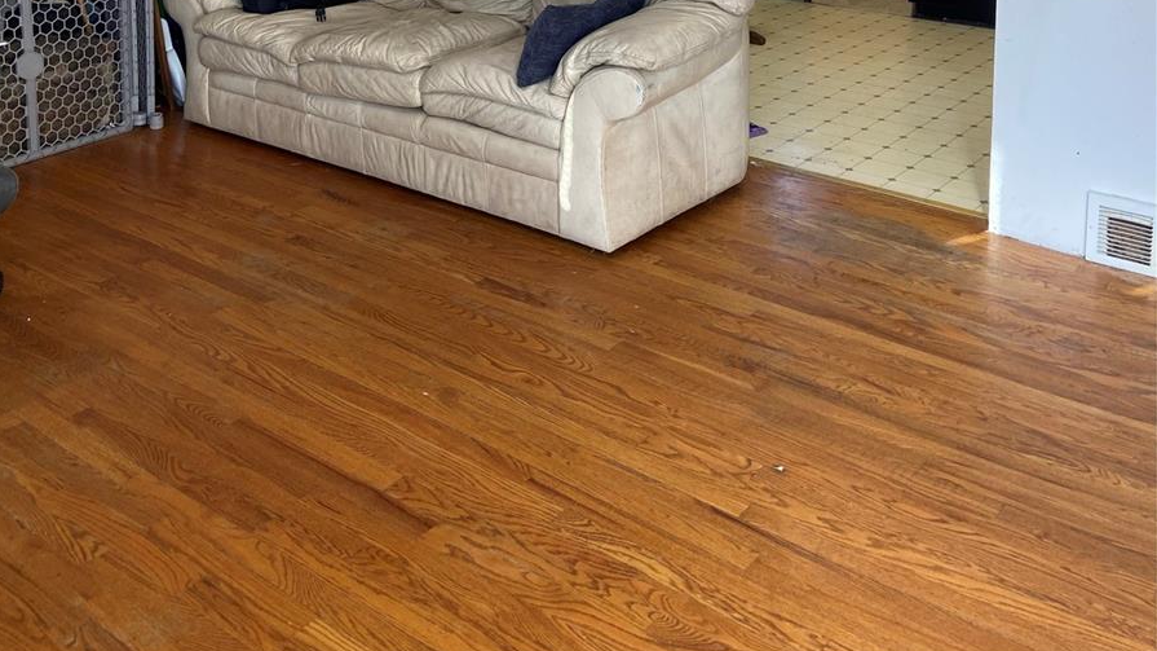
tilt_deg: -7.2
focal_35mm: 38
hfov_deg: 52.8
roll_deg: -0.8
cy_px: -70
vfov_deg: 28.3
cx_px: 577
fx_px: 1166
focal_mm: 4.25
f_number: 1.8
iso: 64
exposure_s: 1/120
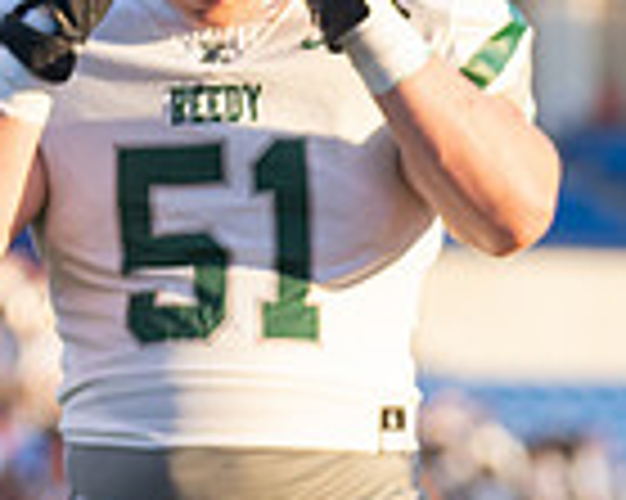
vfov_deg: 3.0
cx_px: 1080
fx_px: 9572
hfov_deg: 3.7
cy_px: 823
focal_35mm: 517
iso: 500
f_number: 3.2
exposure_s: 1/1250
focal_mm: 106
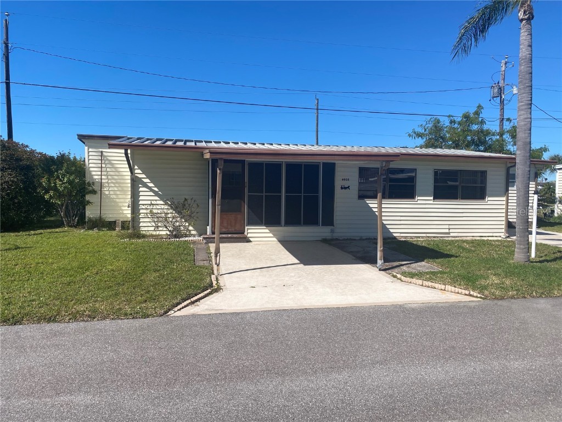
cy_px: 211
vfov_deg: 53.1
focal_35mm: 26
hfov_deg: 67.3
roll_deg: -0.9
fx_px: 422
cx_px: 281
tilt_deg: -1.7
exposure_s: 1/3846
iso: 32
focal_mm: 4.25
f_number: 1.8
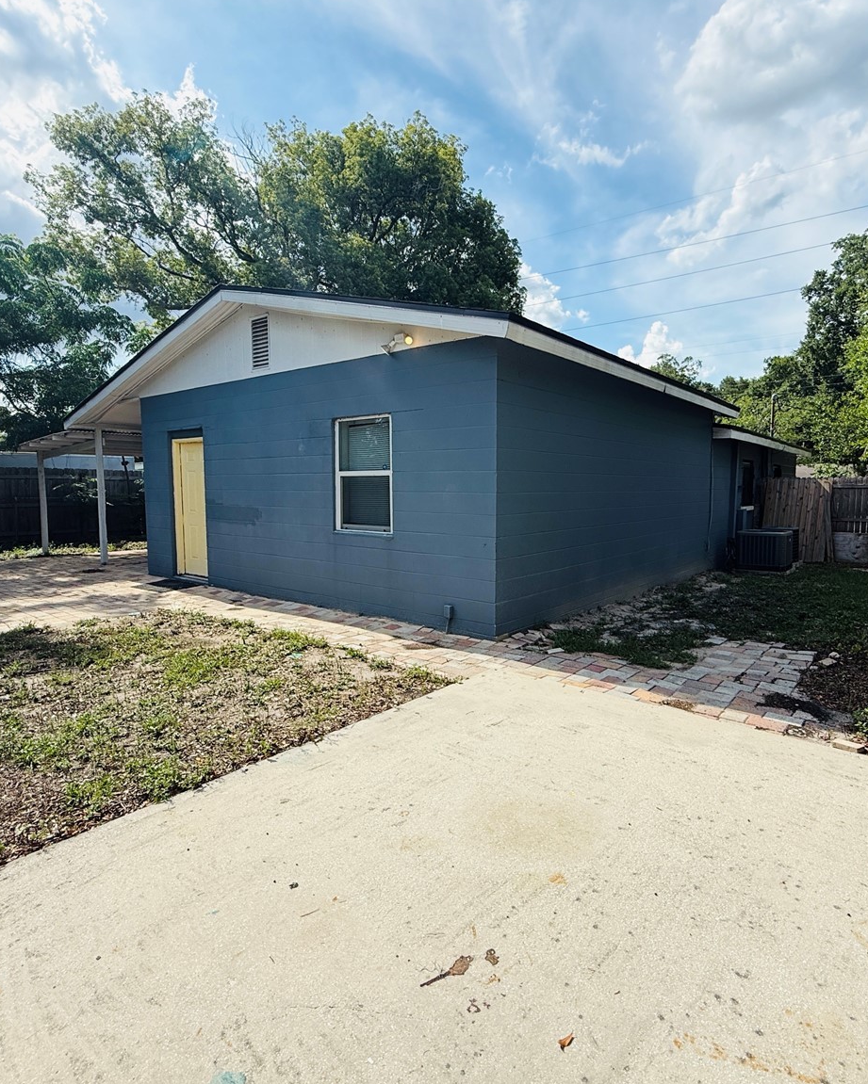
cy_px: 537
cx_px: 473
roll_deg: -0.3
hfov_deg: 70.7
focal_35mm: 19
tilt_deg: -3.5
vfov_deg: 83.3
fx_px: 610
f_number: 2.2
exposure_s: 1/1285
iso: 50
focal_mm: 2.22
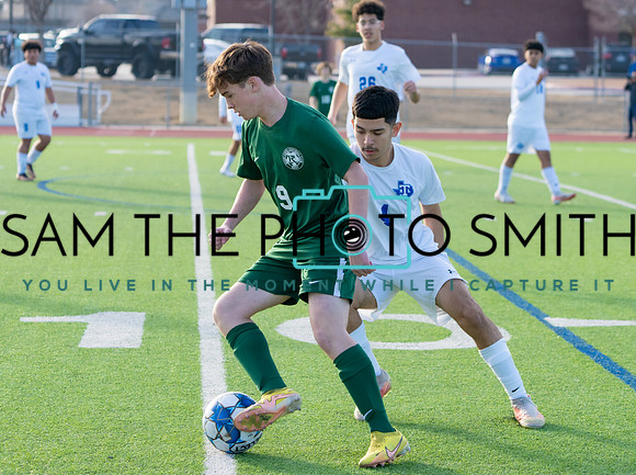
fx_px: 2517
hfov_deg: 14.4
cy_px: 177
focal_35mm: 137
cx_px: 354
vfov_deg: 10.8
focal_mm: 100
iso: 800
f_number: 4.5
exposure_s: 1/1250
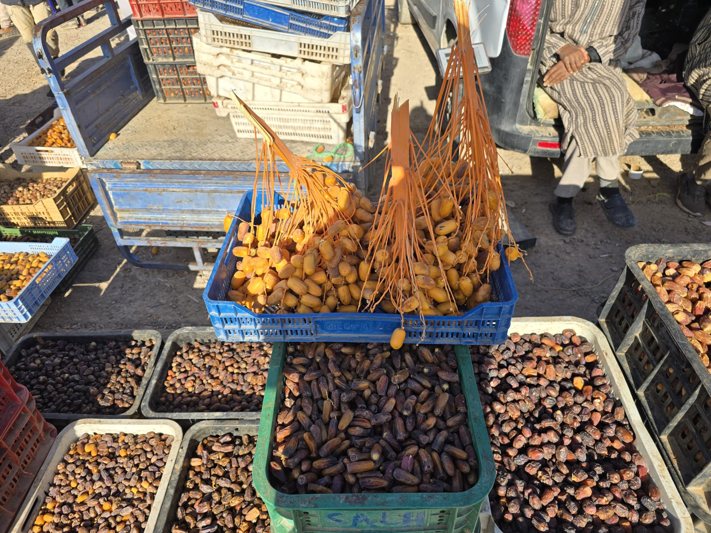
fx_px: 472
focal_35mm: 23
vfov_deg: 58.9
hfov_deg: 73.9
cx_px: 356
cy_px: 266
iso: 12
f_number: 1.7
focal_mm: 6.3
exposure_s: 1/505
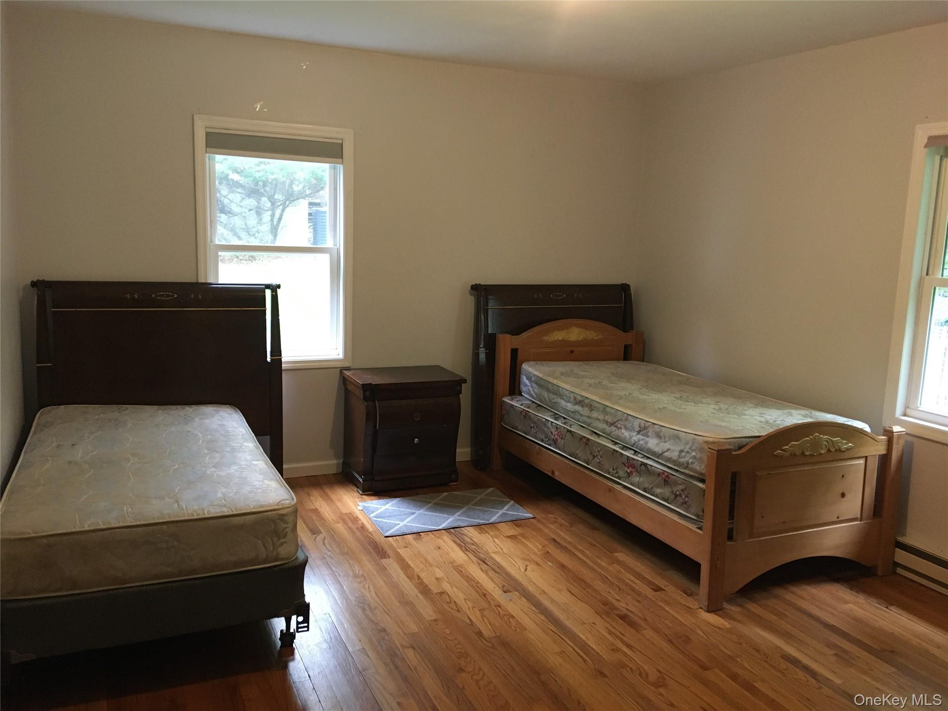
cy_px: 356
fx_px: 794
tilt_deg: -9.2
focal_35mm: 29
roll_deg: -1.6
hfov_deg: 61.7
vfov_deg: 48.2
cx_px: 474
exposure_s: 1/30
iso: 200
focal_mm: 4.15
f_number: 2.2
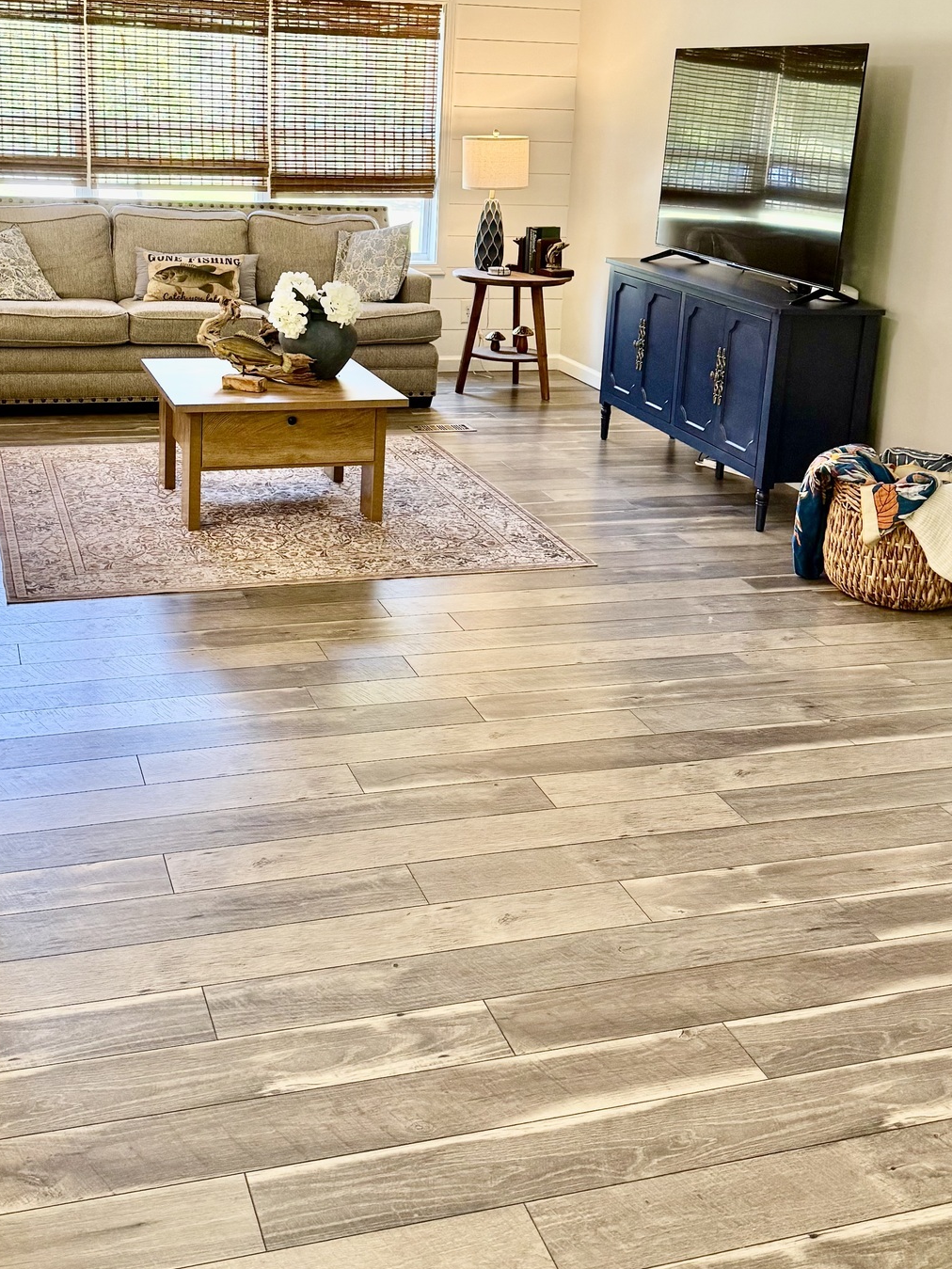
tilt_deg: -10.2
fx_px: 1503
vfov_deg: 45.0
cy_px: 408
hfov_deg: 35.1
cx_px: 441
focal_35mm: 41
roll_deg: -3.5
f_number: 1.78
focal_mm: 6.76
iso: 250
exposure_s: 1/60
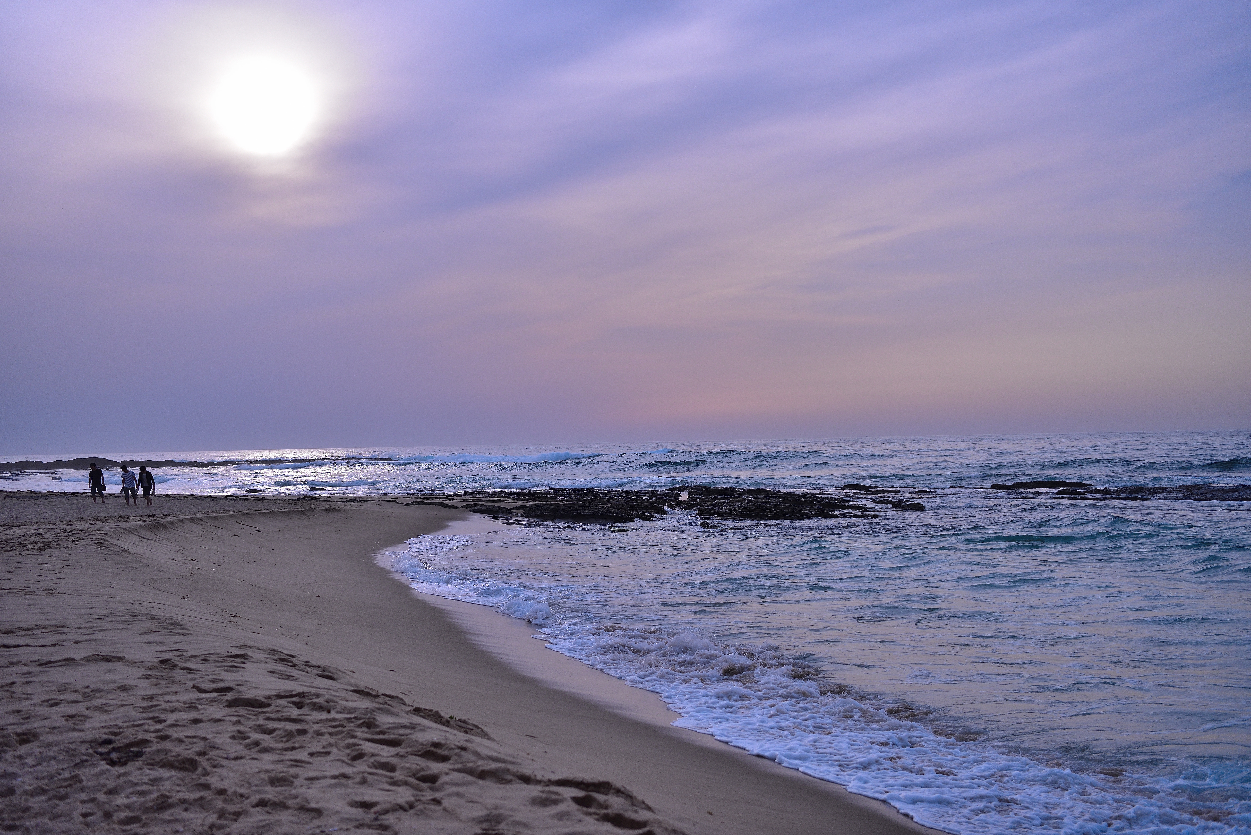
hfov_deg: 48.4
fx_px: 1390
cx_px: 626
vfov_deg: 33.4
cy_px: 418
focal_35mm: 40
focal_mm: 40
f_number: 2.8
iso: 220
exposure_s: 1/2000
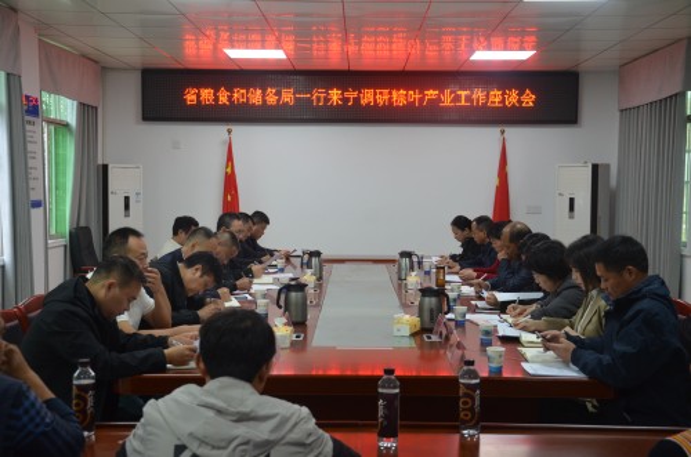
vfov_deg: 27.9
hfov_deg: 41.2
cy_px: 228
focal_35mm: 48
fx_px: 919
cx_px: 346
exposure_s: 1/80
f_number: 4.5
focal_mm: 32
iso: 800
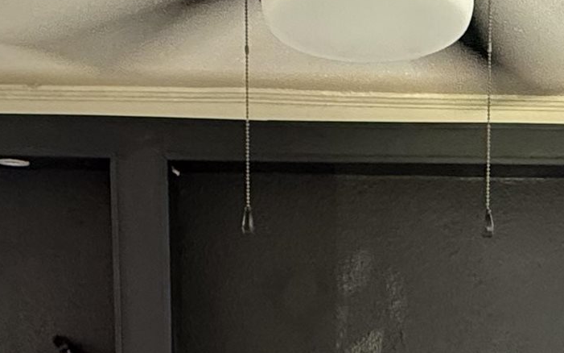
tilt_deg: -6.4
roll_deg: -0.9
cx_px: 389
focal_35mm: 65
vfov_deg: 18.0
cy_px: 517
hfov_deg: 31.2
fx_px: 999
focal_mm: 2.22
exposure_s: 1/60
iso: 500
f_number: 2.2
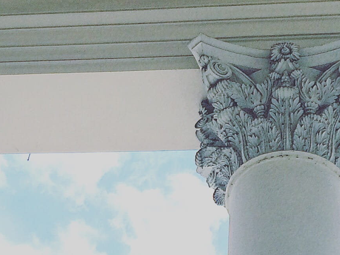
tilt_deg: +50.7
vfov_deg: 13.4
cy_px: 108
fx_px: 1080
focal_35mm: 110
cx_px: 75
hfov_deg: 17.8
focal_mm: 4.15
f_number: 2.2
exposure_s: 1/1414
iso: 32
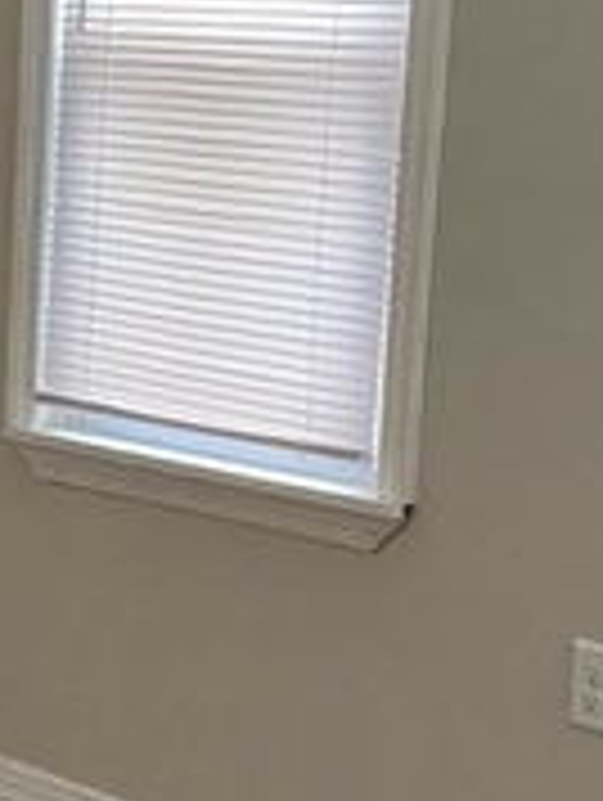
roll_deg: -3.2
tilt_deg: -7.3
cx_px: -18
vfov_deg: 17.5
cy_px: 414
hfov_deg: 13.1
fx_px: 2595
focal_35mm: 112
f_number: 1.8
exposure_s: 1/60
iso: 400
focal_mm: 4.25
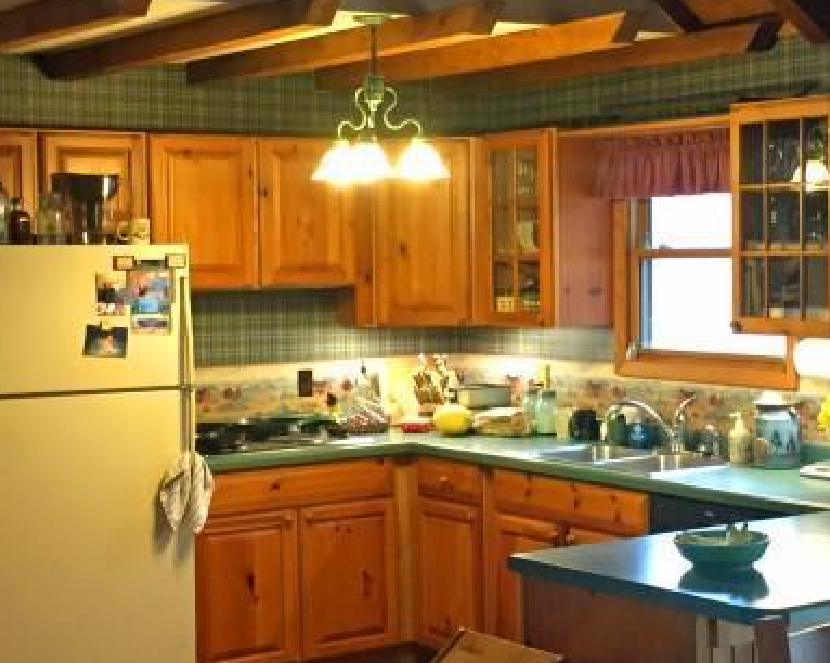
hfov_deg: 26.7
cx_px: 488
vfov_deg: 21.5
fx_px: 1743
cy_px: 318
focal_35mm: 71
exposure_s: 1/30
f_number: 2.2
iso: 250
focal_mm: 4.15
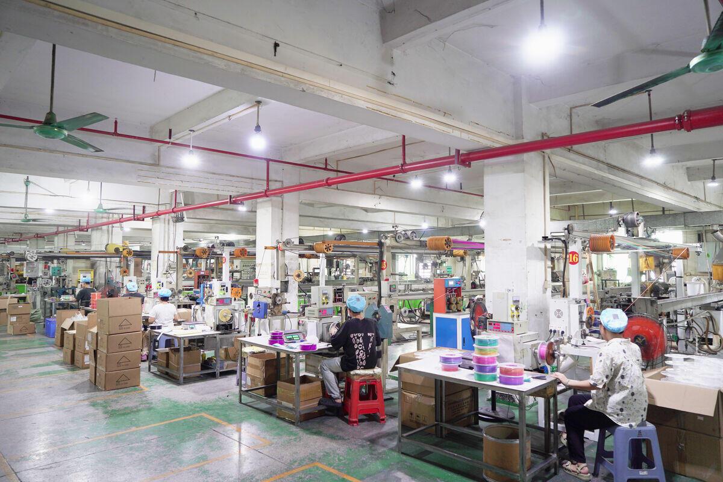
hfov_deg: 73.7
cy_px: 241
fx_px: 482
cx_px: 362
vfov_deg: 53.1
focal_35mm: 24
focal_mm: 24
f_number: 4
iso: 320
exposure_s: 1/30
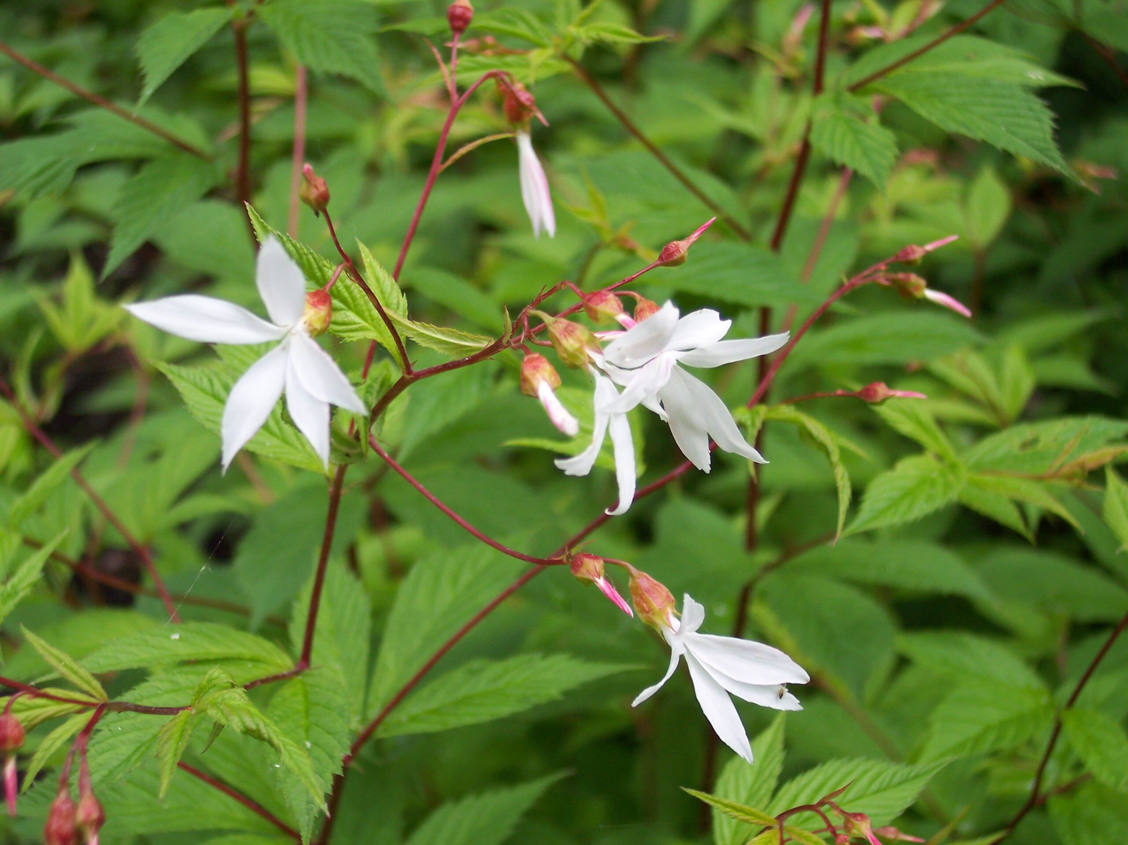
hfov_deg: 30.7
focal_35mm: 63
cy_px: 422
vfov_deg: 23.3
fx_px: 2052
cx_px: 564
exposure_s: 1/700
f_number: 3.4
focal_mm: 13.3
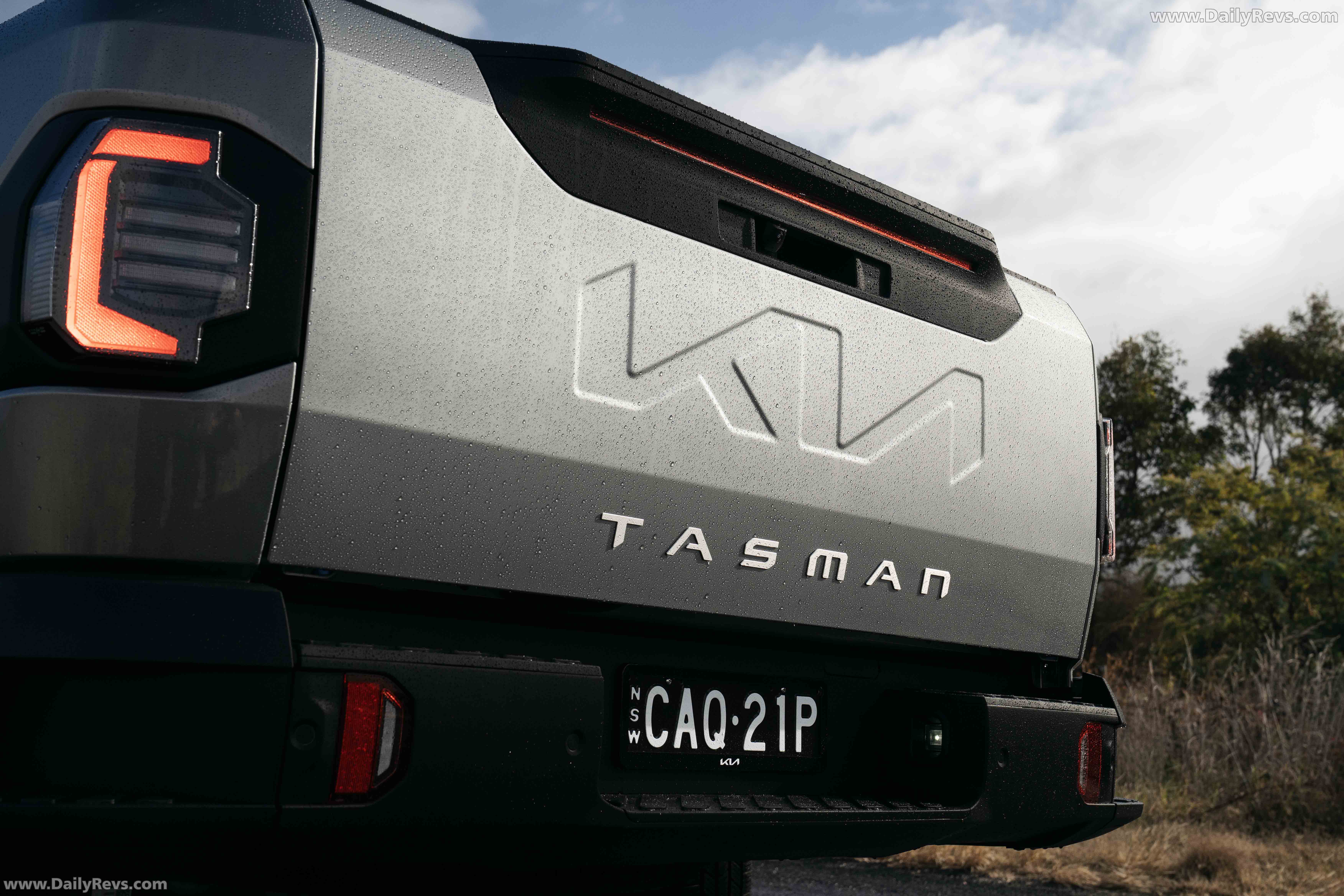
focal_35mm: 43
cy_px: 448
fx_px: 1605
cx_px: 672
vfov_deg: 31.2
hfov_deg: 45.4
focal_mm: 43
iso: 800
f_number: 7.1
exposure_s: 1/800
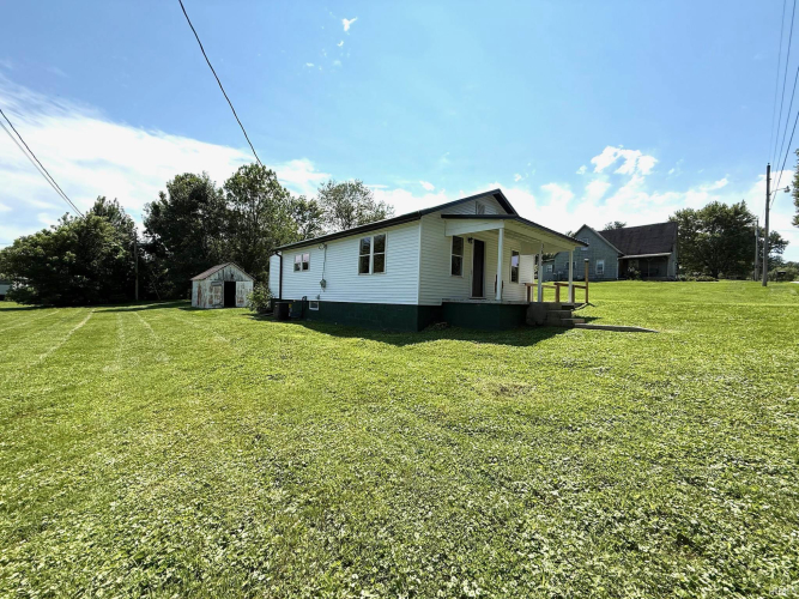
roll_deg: -2.3
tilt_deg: +0.5
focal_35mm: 14
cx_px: 400
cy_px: 300
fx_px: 323
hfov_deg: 102.1
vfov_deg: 85.7
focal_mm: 2.22
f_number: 2.2
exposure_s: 1/1961
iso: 64
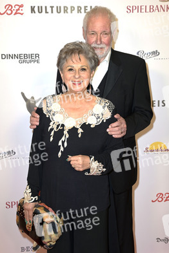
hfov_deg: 23.0
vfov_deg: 33.9
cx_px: 85
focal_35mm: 59
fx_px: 415
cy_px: 125
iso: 640
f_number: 5.6
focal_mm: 58
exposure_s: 1/160
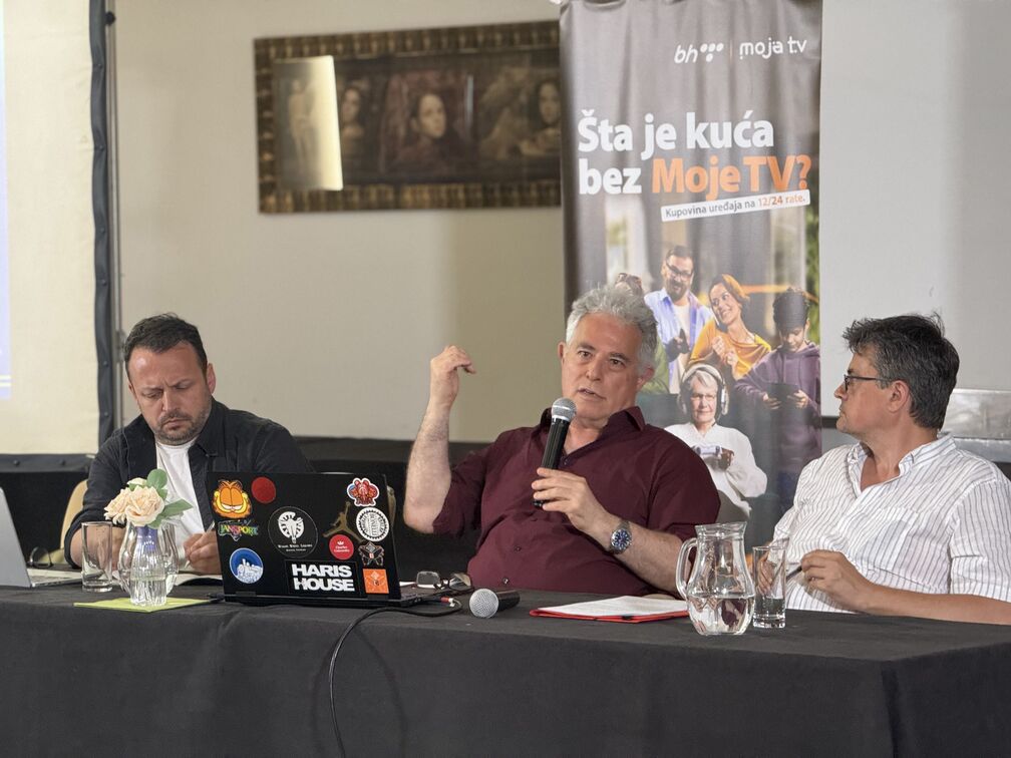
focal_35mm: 120
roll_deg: +1.3
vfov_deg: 12.3
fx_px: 3505
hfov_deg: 16.4
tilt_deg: -1.4
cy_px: 379
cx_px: 506
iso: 640
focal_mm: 15.66
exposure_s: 1/33
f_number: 2.8
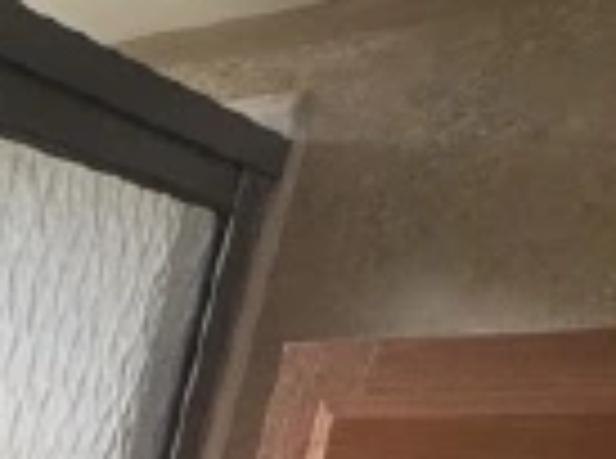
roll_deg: -0.9
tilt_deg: -20.9
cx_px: -836
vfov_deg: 13.6
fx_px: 1455
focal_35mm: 82
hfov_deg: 15.1
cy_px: 1066
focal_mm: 2.22
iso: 40
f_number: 2.2
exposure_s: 1/104
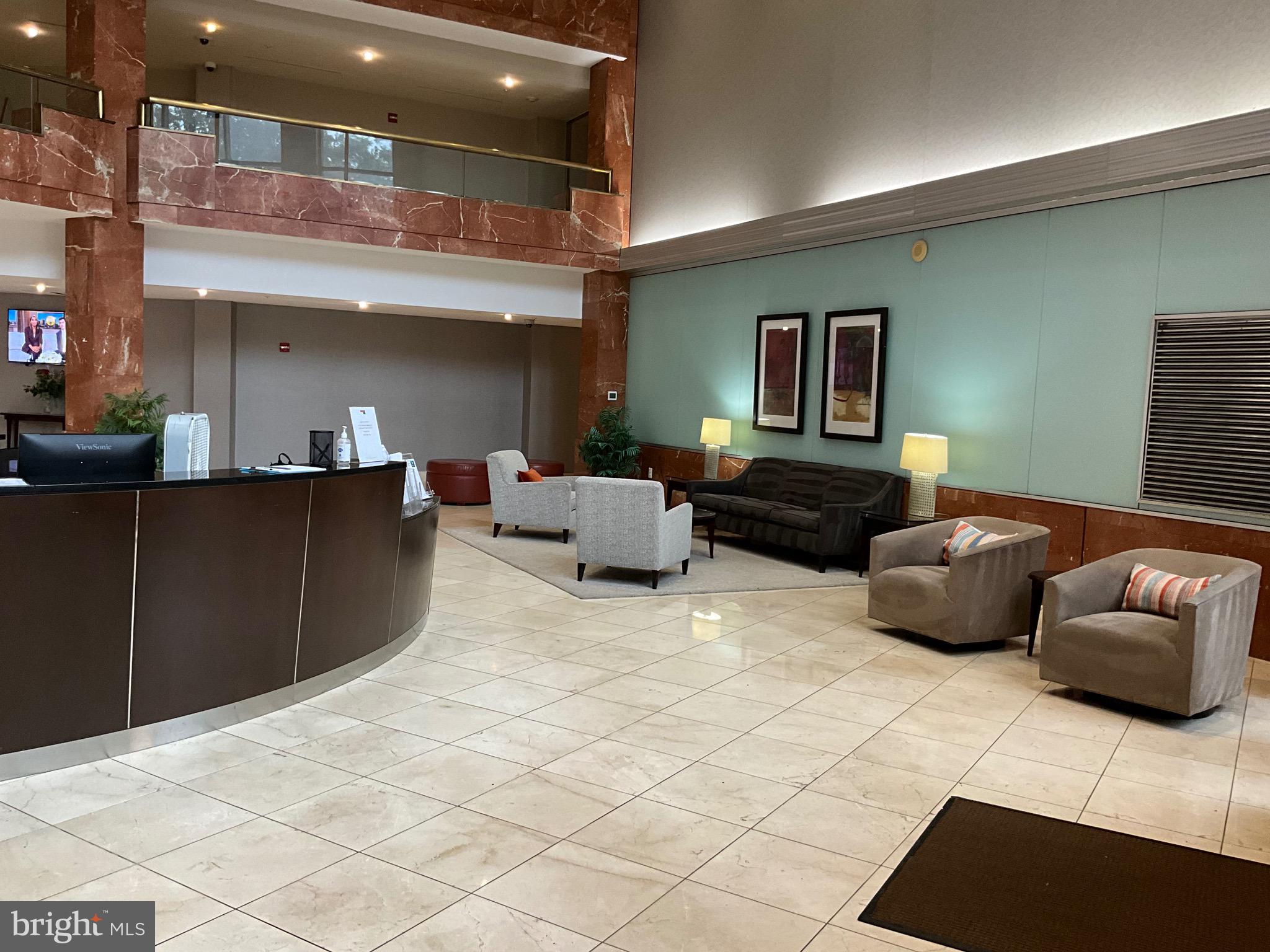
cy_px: 476
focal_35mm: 29
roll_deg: -2.3
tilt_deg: -4.5
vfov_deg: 48.2
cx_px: 635
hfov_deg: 61.7
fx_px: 1064
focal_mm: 3
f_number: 1.8
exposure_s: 1/60
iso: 80
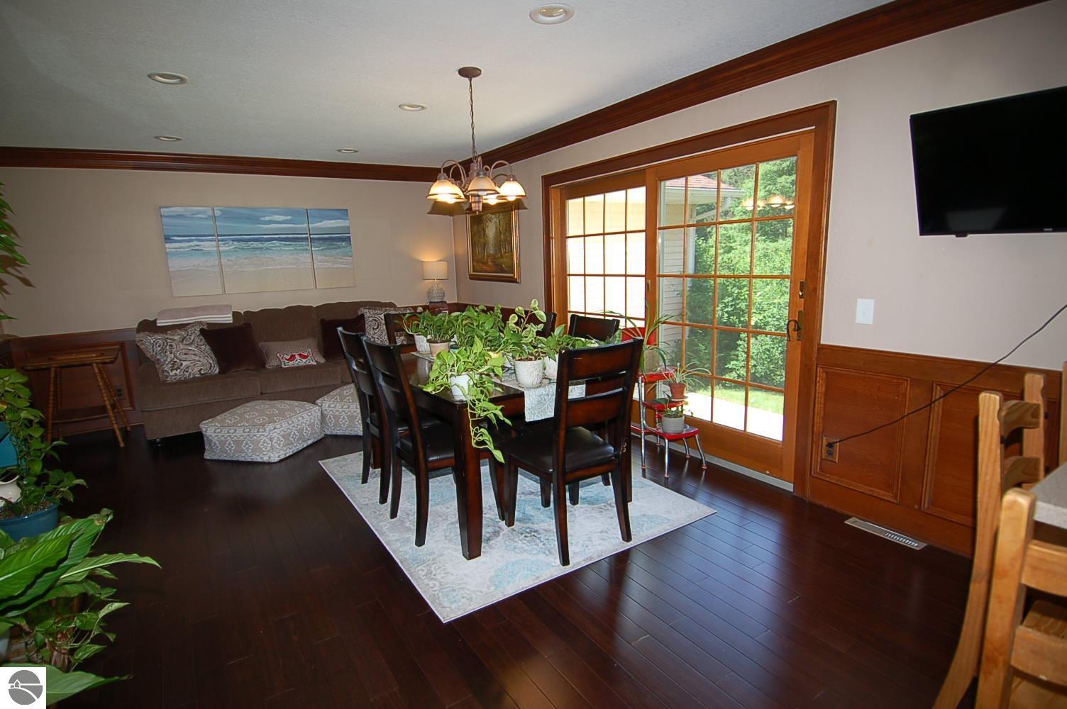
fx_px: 533
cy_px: 354
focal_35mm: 18
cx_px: 534
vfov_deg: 67.3
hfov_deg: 90.1
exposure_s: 1/60
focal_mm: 12
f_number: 4
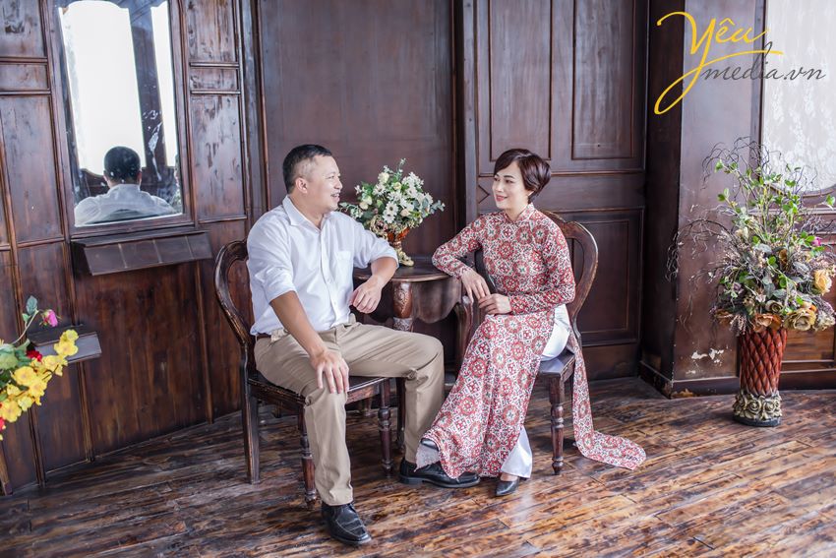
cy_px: 279
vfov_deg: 37.9
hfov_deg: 54.4
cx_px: 418
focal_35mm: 35
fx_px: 813
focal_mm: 35
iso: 320
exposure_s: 1/125
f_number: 2.5
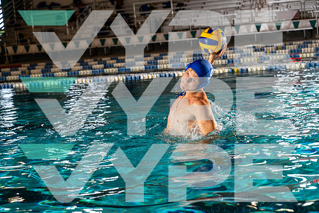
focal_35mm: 70
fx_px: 620
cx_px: 160
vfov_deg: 19.5
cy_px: 106
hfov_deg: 28.8
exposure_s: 1/250
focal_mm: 70
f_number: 4
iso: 100
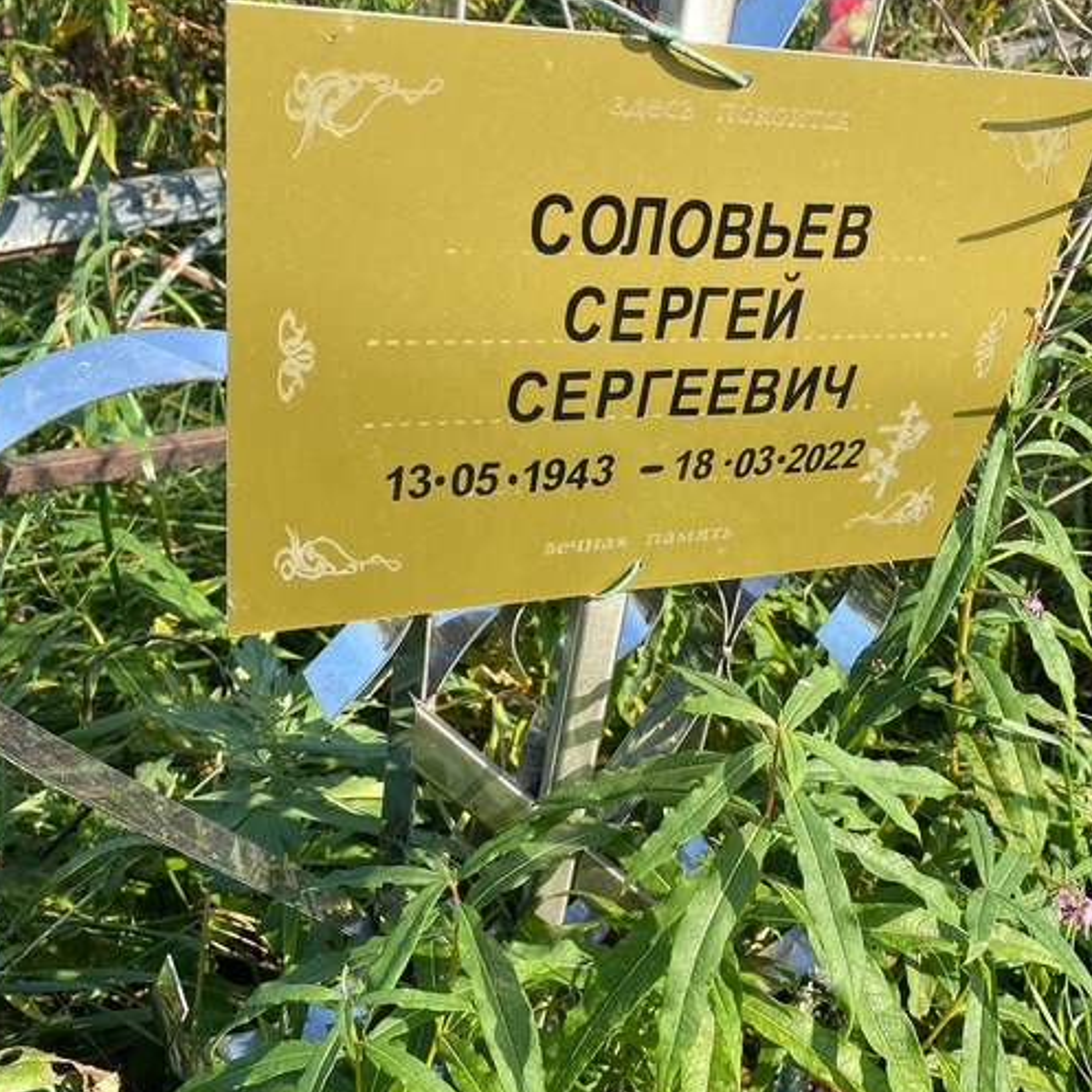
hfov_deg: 44.2
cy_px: 615
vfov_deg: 44.8
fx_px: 1321
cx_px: 743
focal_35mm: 37
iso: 32
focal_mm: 4.25
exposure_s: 1/990
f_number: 1.8
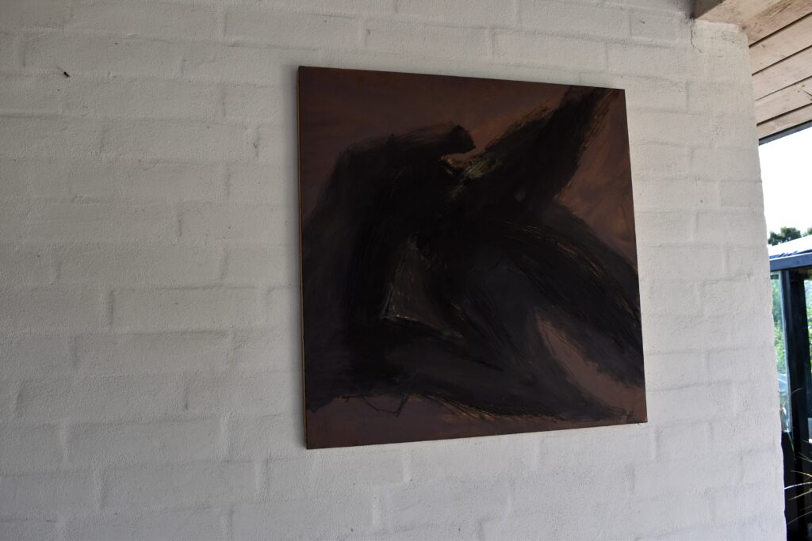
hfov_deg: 59.5
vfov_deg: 41.7
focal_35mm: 32
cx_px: 406
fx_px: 711
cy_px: 270
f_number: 8
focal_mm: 21
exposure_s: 1/250
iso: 400
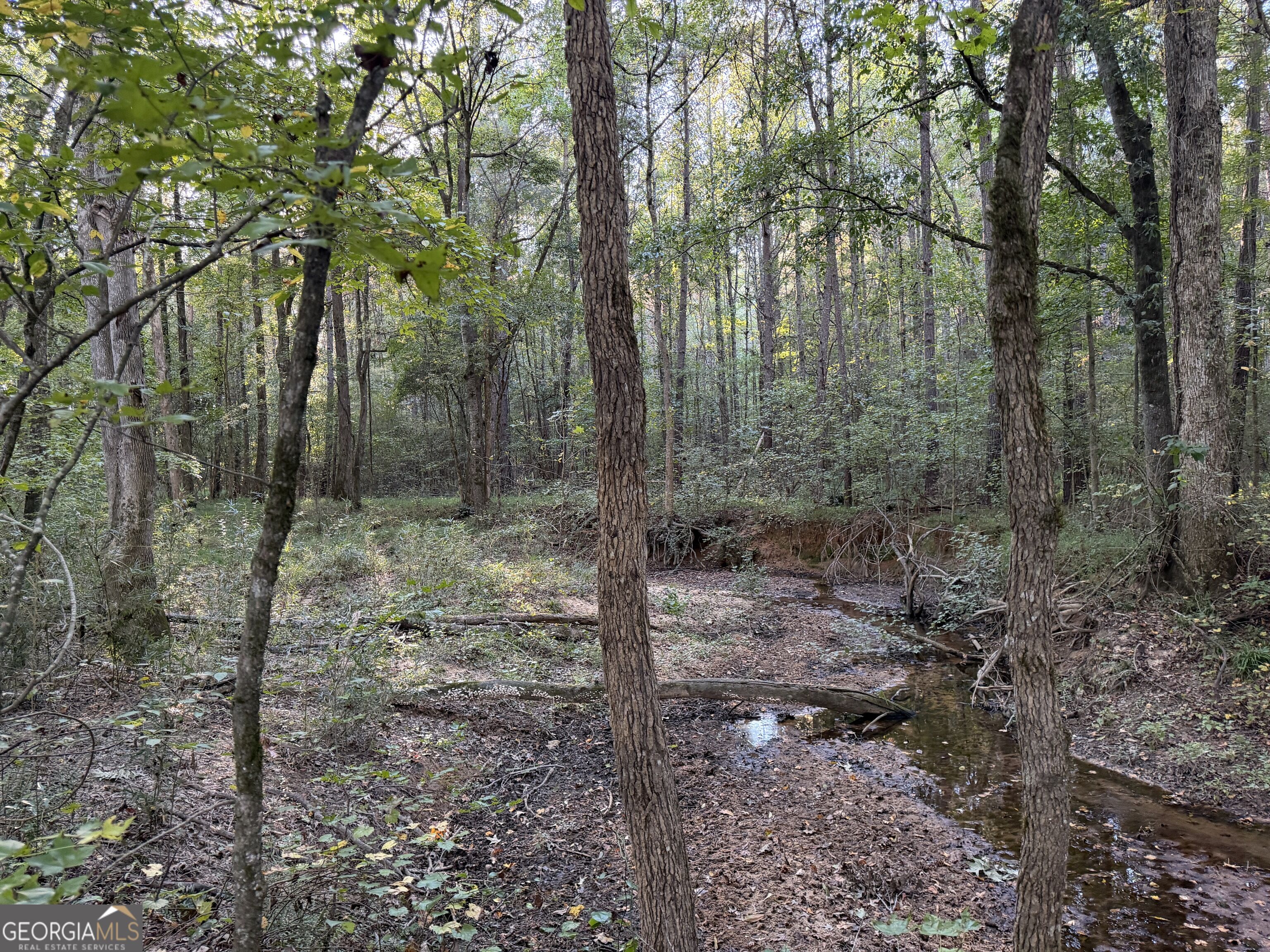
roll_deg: +2.2
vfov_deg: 56.8
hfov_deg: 71.6
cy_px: 476
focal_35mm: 24
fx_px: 881
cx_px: 635
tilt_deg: -0.7
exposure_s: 1/60
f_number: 1.78
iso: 320
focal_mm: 6.76
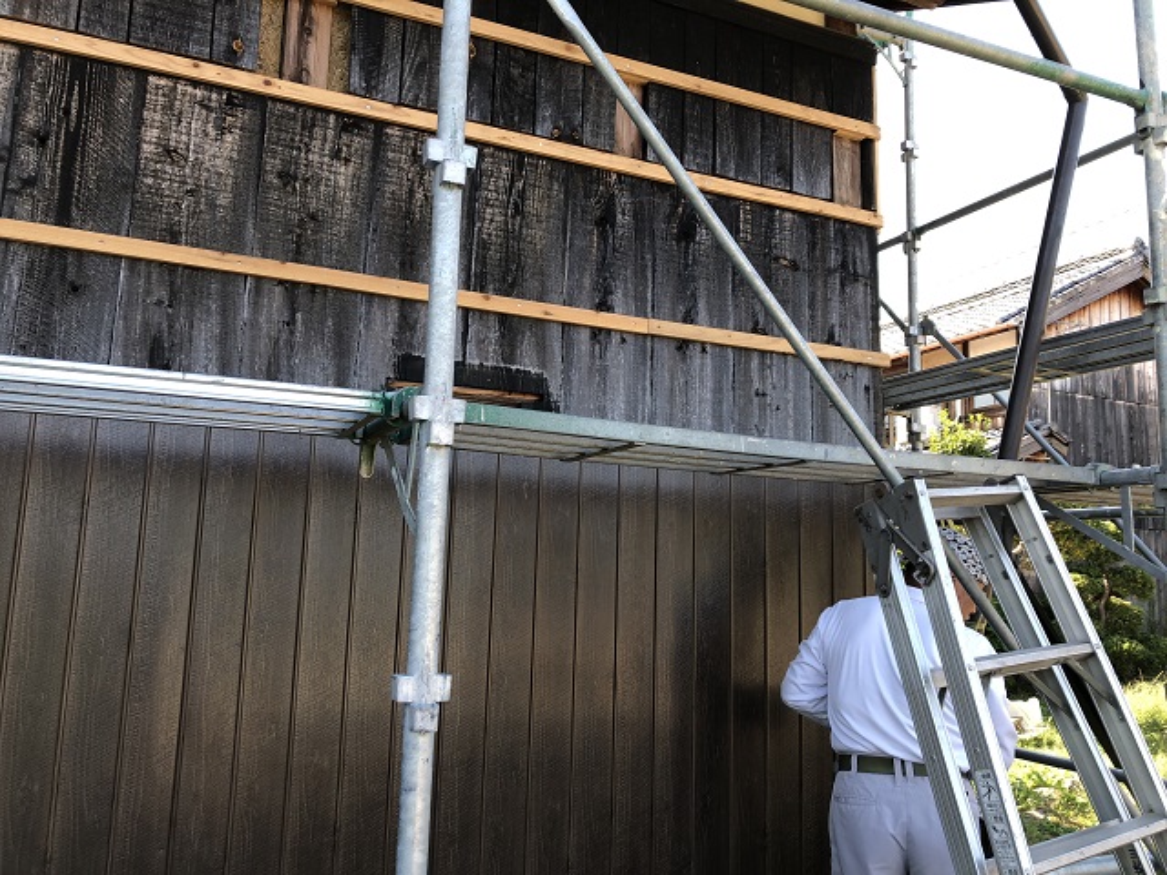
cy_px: 438
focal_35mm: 28
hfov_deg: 63.4
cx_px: 584
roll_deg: -1.6
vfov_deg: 49.7
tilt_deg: +6.8
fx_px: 944
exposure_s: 1/131
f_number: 1.8
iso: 20
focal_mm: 3.99
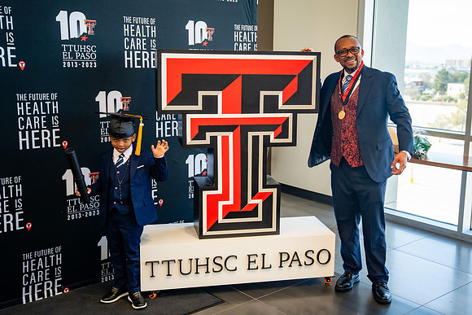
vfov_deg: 31.4
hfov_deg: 45.6
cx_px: 269
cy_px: 159
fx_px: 560
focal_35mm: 43
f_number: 2.8
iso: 320
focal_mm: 37
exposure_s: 1/160
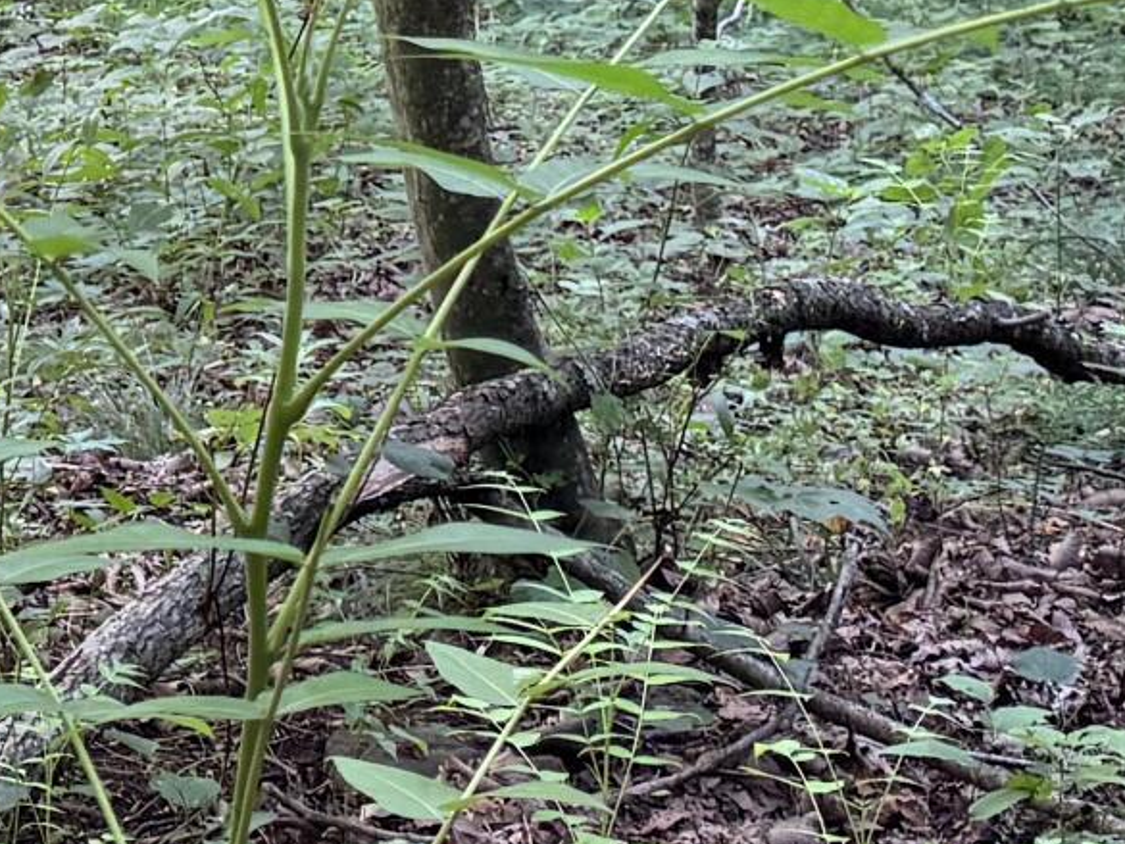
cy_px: -317
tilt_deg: -24.7
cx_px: -340
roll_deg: +0.5
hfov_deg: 15.3
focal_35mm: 123
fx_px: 3998
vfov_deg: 11.7
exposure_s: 1/60
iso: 200
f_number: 1.78
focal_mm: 6.76
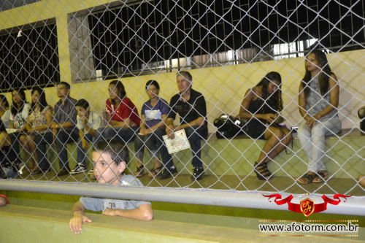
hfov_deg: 49.6
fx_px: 395
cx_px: 182
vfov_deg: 34.2
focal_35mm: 39
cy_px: 122
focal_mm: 26
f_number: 3.8
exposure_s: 1/60
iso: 3200
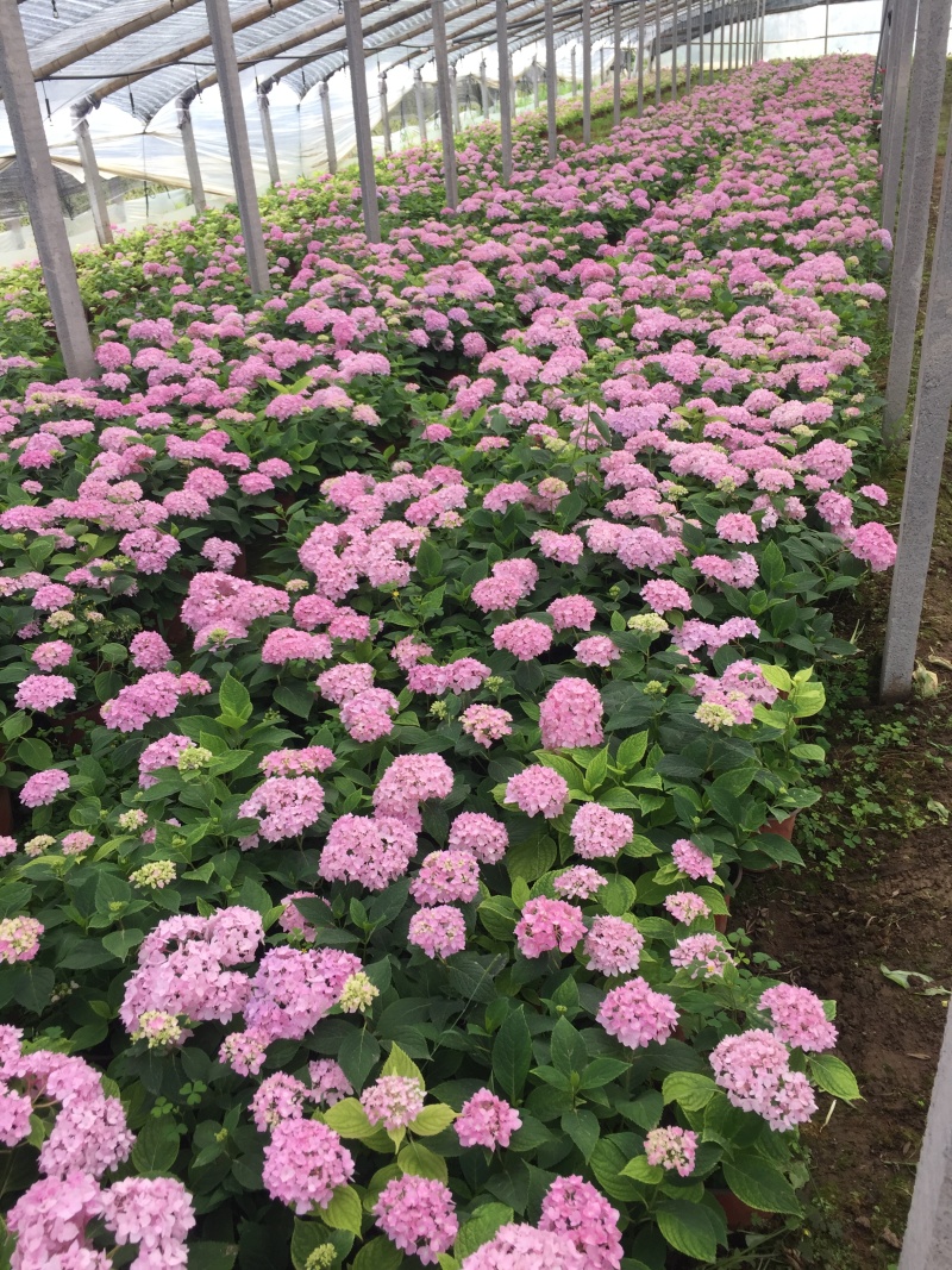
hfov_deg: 48.2
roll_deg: +4.1
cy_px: 635
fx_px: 1064
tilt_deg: -26.8
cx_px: 476
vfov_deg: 61.7
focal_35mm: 29
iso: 32
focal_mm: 4.15
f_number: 2.2
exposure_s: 1/165
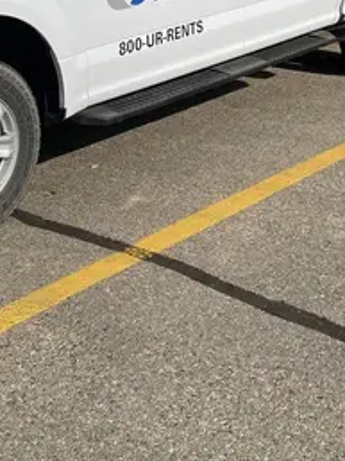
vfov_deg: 25.4
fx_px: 985
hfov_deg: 19.3
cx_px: -7
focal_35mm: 74
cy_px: 31
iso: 32
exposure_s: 1/6897
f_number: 1.6
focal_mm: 4.2
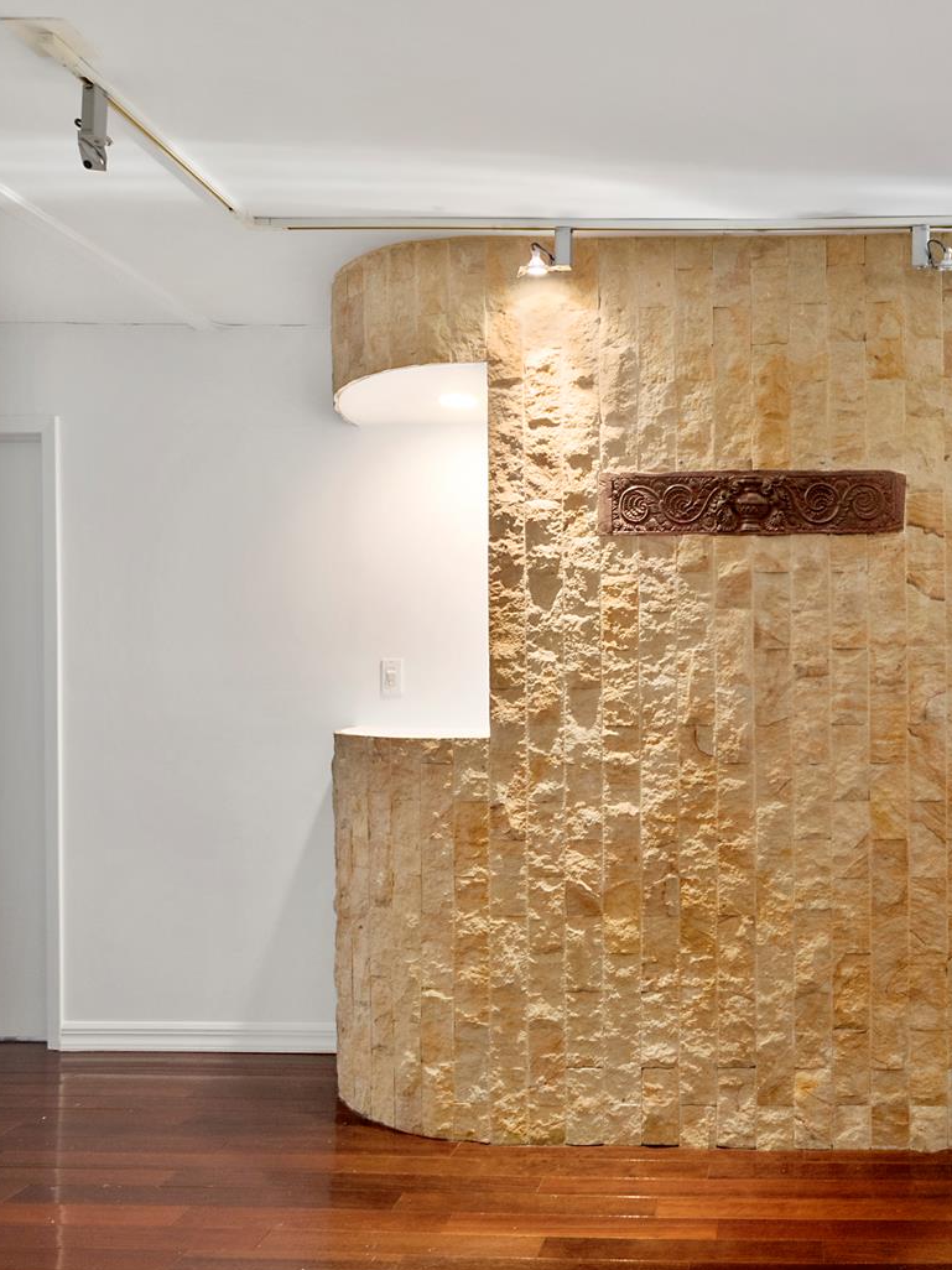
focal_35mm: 27
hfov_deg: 48.5
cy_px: 671
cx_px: 758
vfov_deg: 65.3
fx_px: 990
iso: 100
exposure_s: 1/2.5
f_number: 8
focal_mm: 10
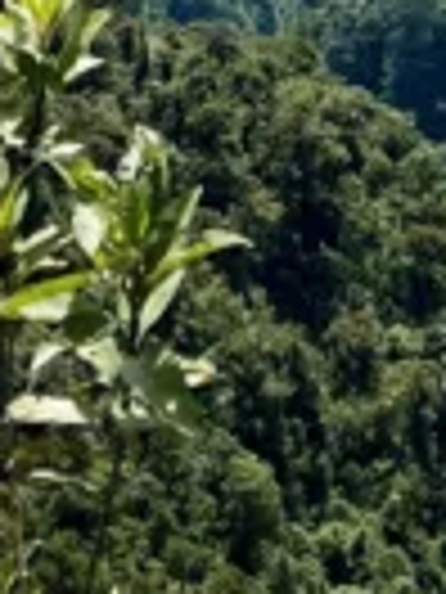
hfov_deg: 7.4
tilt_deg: -15.3
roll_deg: +0.9
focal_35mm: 201
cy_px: -846
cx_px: 428
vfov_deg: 8.9
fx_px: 3453
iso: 50
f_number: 1.5
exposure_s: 1/8696
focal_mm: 5.7
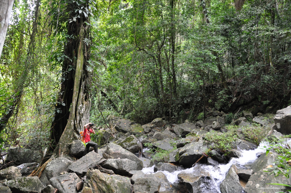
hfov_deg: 67.5
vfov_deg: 47.8
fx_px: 218
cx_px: 146
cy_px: 96
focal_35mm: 27
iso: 800
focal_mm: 18
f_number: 4.5
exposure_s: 1/100
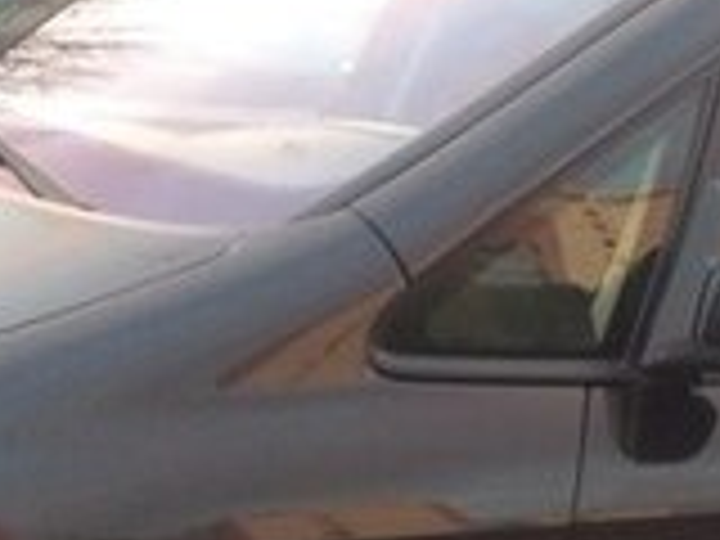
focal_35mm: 120
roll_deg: -9.8
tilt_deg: -20.8
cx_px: 369
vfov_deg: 11.9
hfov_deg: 16.4
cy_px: 758
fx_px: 2496
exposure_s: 1/33
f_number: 2.2
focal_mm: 4.15
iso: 80
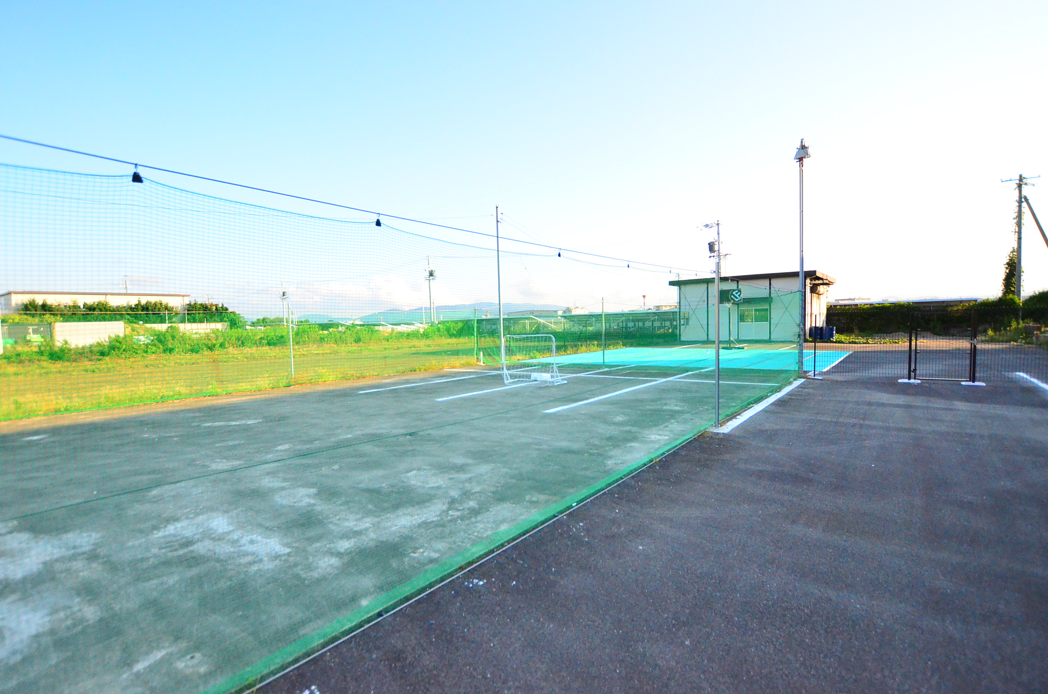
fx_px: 501
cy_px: 347
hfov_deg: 92.6
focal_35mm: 17
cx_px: 524
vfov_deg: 69.4
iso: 2500
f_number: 3.5
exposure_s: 1/8000
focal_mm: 11.5
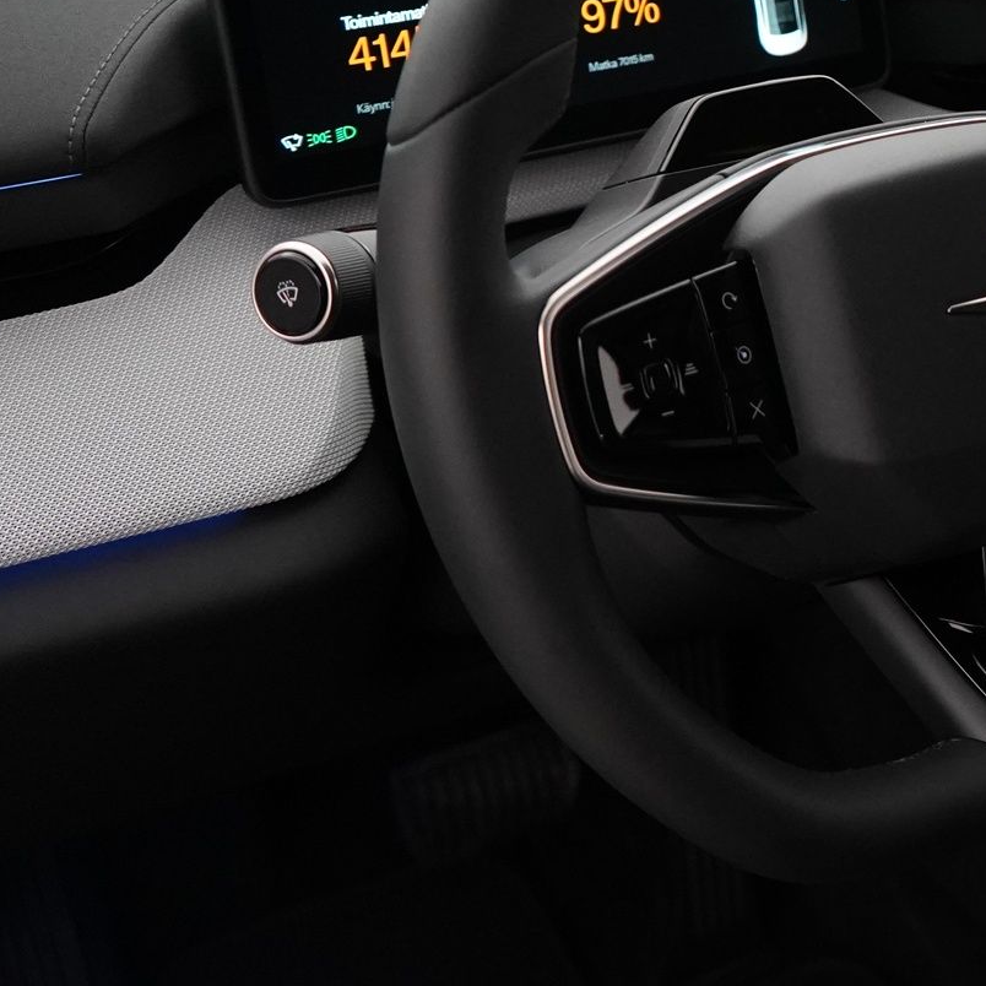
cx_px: 1258
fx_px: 2385
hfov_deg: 21.3
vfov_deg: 23.0
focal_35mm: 74
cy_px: 203
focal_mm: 28
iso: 5000
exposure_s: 1/160
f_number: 3.5
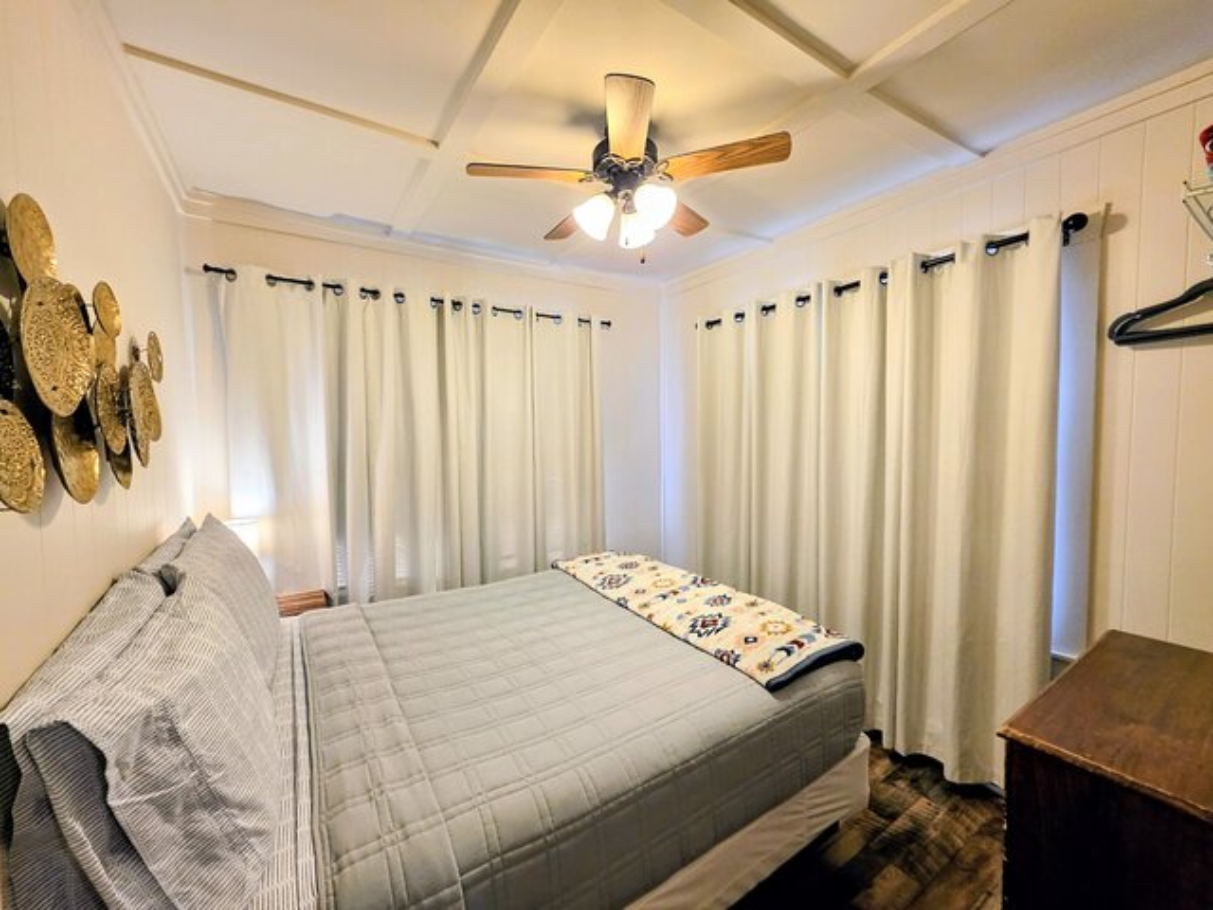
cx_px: 606
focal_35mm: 13
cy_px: 455
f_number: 1.9
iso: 250
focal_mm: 2.2
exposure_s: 1/120
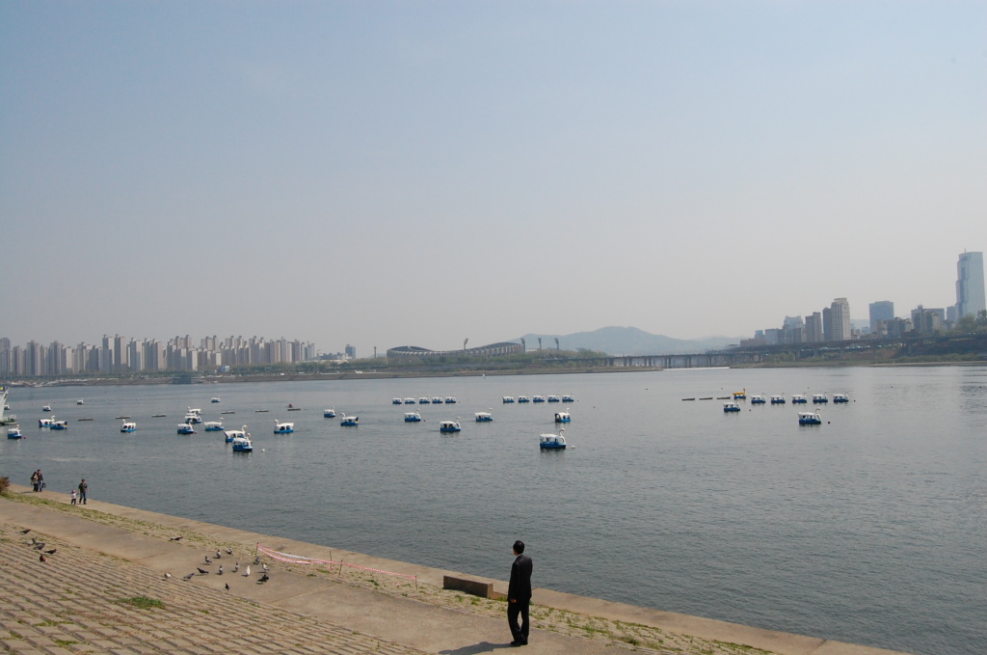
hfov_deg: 64.6
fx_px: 780
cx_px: 494
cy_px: 328
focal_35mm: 28
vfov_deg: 45.5
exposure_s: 1/800
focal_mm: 19
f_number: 14
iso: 800
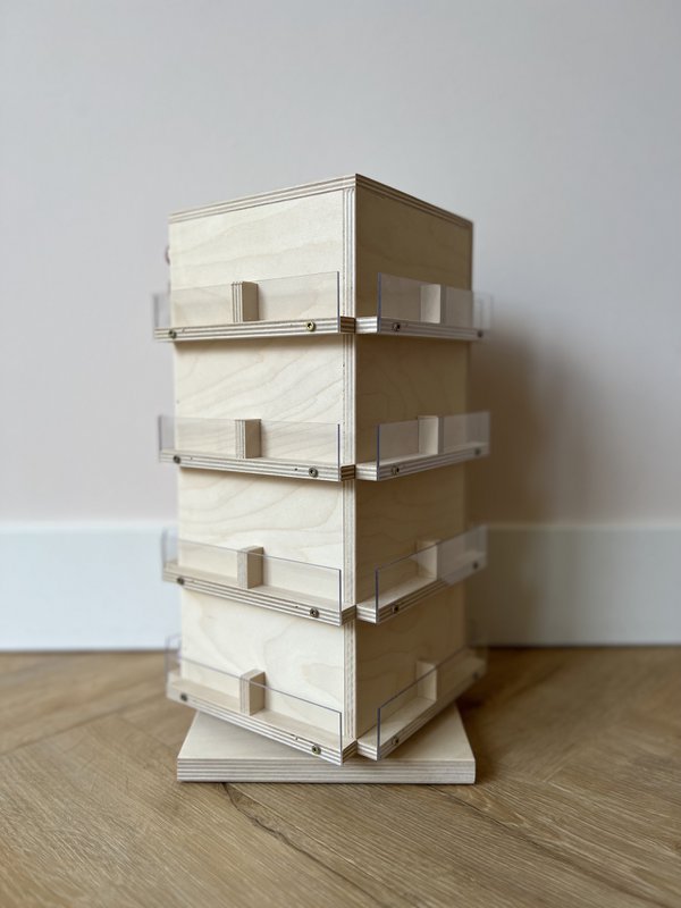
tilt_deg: -5.9
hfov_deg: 53.1
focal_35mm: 26
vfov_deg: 67.3
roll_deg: -0.9
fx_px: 682
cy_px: 454
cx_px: 340
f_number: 1.5
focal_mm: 5.7
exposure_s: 1/121
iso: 50
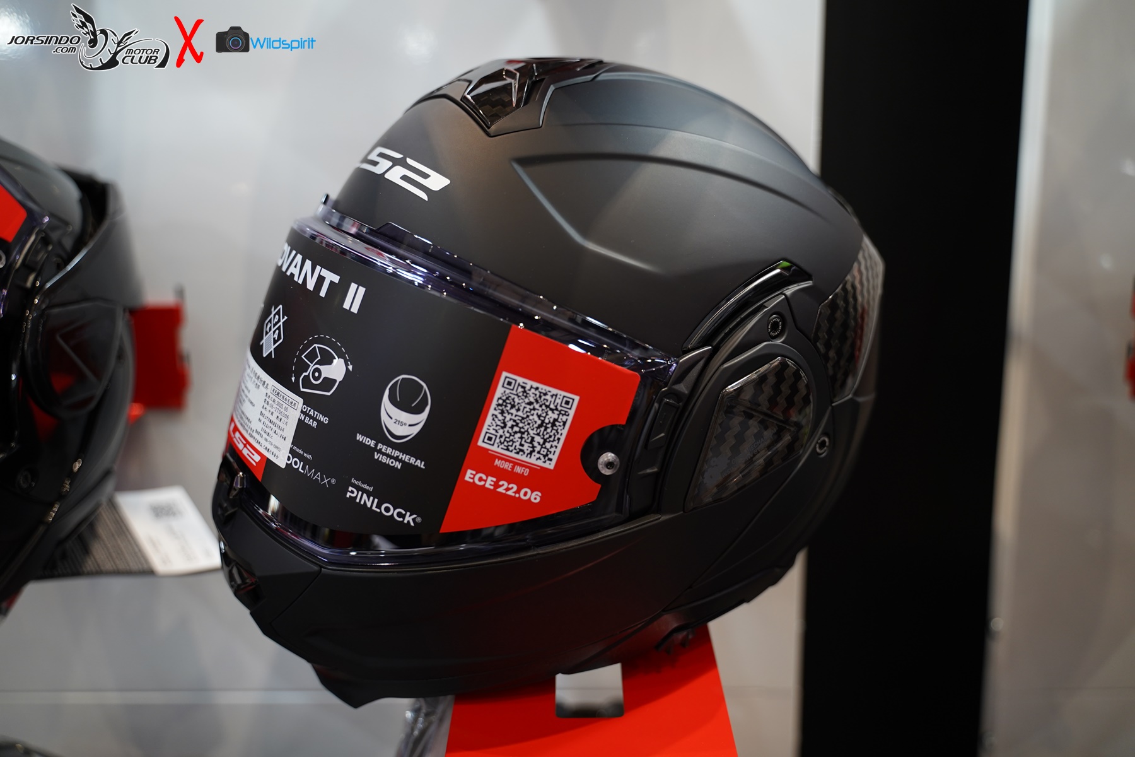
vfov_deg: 43.6
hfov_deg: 61.9
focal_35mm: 30
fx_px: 946
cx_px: 568
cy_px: 378
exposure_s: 1/60
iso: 640
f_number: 2.8
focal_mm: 30
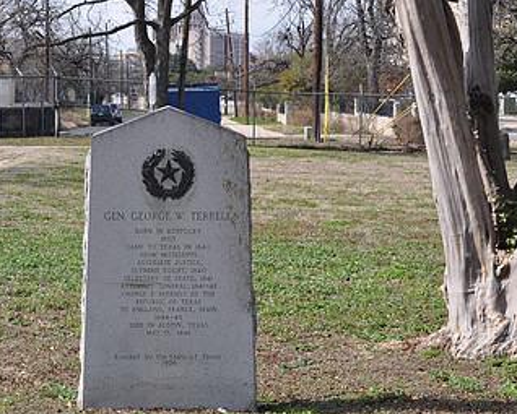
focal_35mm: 82
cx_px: 172
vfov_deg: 18.7
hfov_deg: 23.2
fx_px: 1256
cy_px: 248
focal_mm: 32
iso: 200
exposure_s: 1/320
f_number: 9
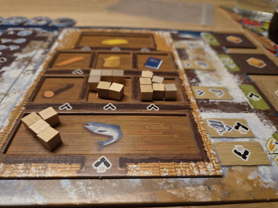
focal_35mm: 23
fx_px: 185
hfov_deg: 73.9
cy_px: 104
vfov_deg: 58.9
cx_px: 139
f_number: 1.8
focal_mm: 5.4
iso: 320
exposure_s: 1/100
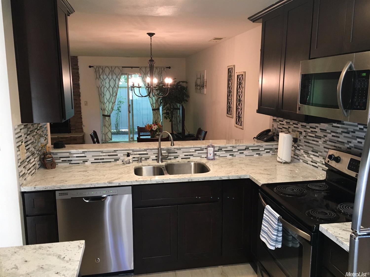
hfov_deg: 61.7
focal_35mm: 29
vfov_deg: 48.2
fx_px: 310
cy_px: 138
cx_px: 185
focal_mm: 4.15
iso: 125
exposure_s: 1/30
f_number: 2.2
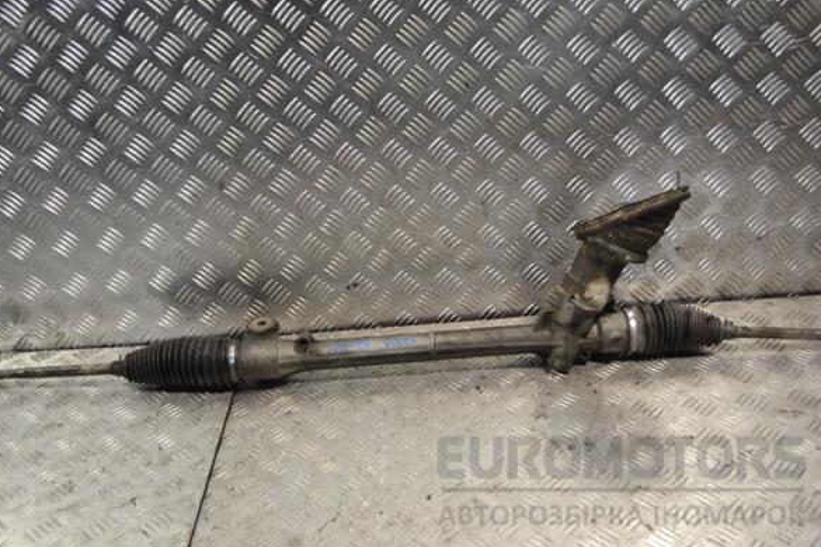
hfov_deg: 48.5
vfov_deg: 33.4
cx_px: 411
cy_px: 271
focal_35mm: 40
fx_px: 912
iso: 400
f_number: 5
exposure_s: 1/100
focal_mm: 26
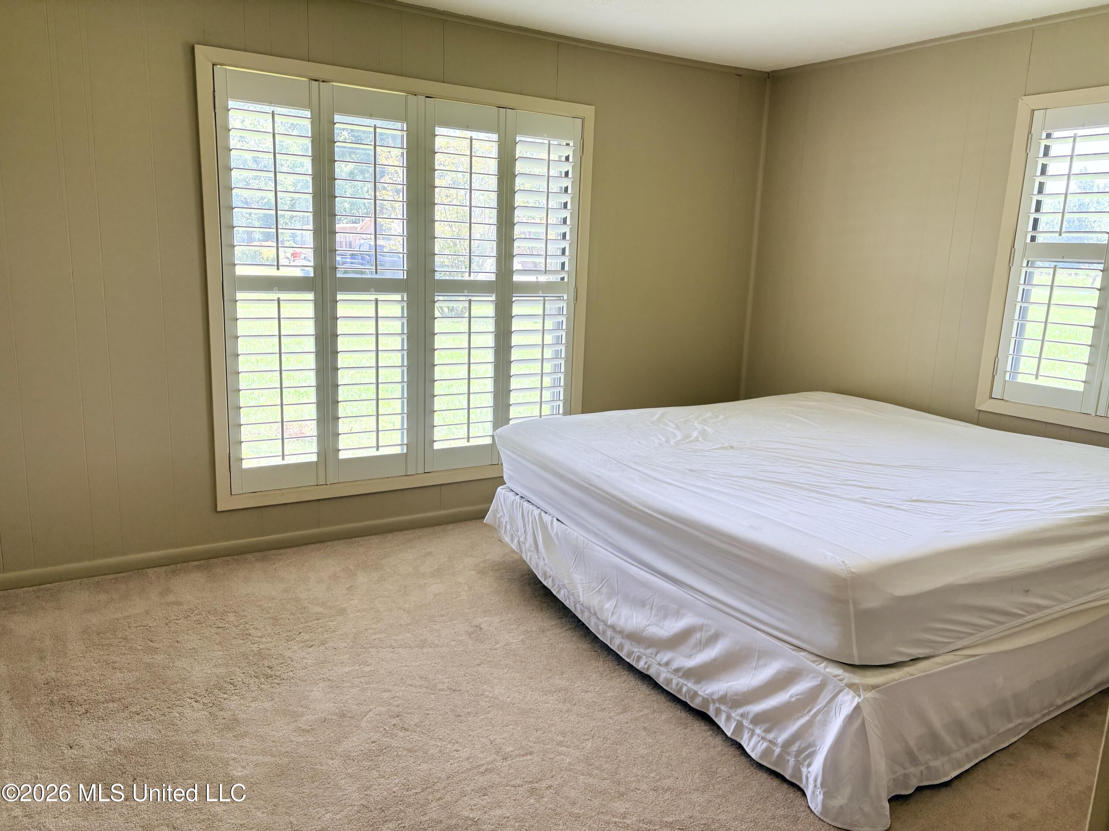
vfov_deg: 53.1
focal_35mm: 26
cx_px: 554
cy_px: 416
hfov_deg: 67.3
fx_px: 833
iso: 64
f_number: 1.6
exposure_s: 1/136
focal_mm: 5.96
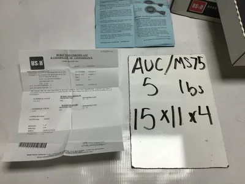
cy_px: 92
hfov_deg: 58.4
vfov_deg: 45.4
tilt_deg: -67.5
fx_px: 219
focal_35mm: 31
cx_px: 122
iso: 25
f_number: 2.4
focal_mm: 3.3
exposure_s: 1/344
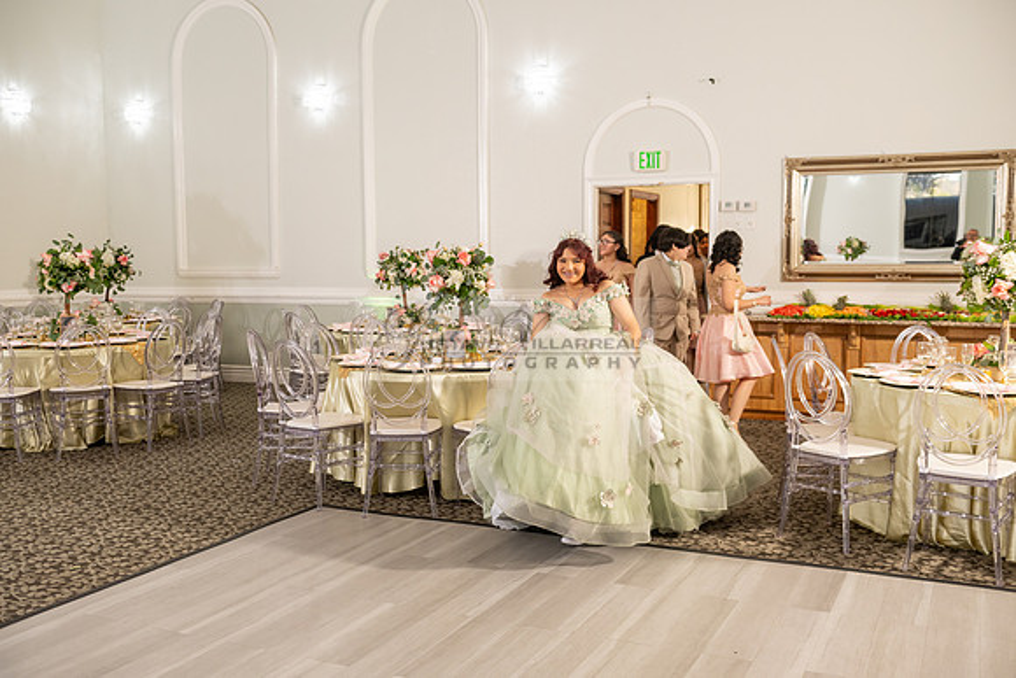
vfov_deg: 36.9
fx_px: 1016
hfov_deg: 53.1
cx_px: 508
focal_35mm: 36
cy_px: 339
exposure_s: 1/160
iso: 500
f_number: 4.5
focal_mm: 36
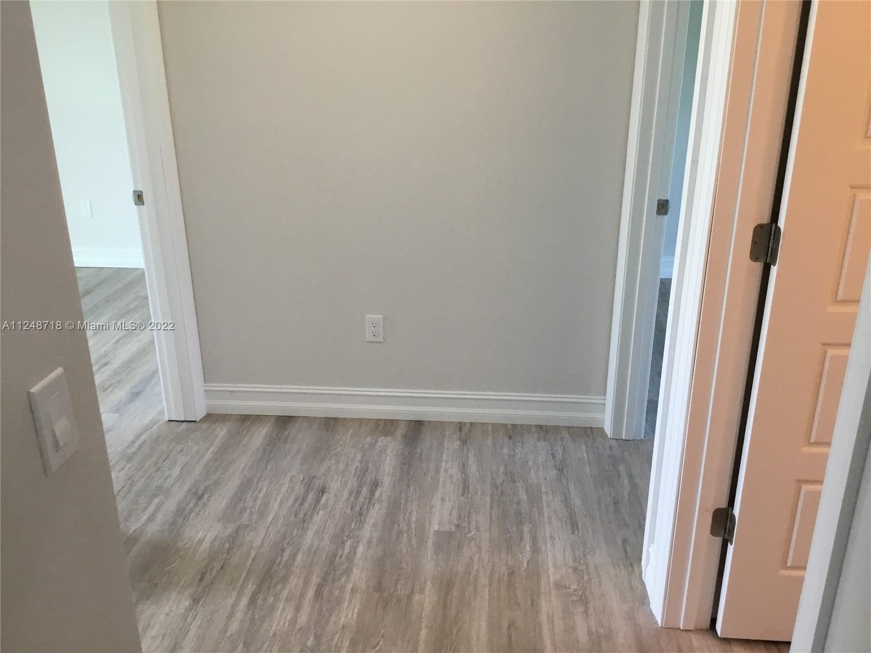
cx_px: 436
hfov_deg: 58.4
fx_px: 780
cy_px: 326
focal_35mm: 31
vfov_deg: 45.4
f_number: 2.4
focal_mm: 3.3
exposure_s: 1/30
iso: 32
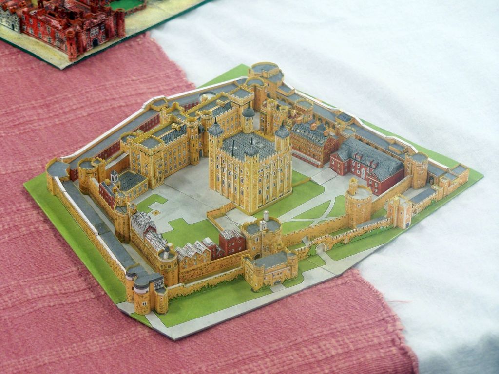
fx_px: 1687
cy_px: 187
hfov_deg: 16.8
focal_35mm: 117
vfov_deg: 12.7
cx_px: 250
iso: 80
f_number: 3.2
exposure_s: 1/4
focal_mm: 19.4
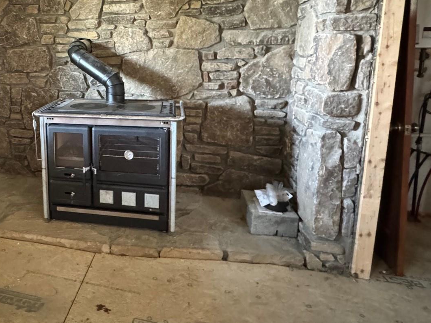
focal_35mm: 27
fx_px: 336
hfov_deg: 61.0
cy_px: 95
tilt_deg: -9.2
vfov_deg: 49.9
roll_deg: -0.9
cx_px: 99
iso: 1600
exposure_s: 1/38
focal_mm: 2.22
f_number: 2.2
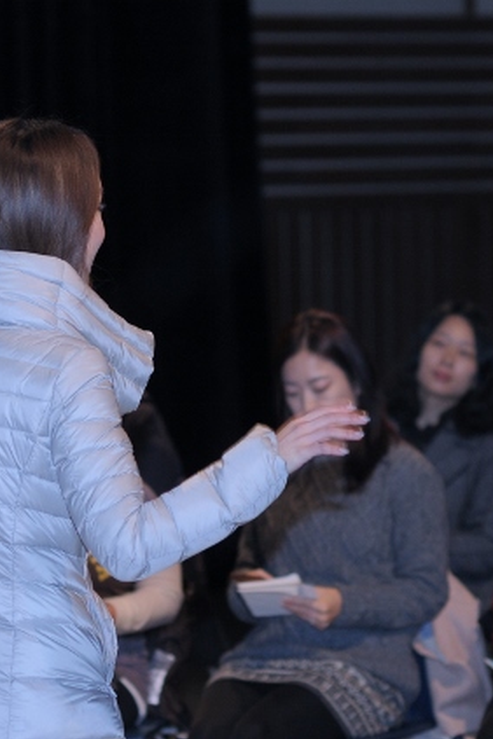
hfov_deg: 7.1
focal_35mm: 193
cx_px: 208
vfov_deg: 10.7
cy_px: 370
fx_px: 3959
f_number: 3.2
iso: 500
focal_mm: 85
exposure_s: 1/160
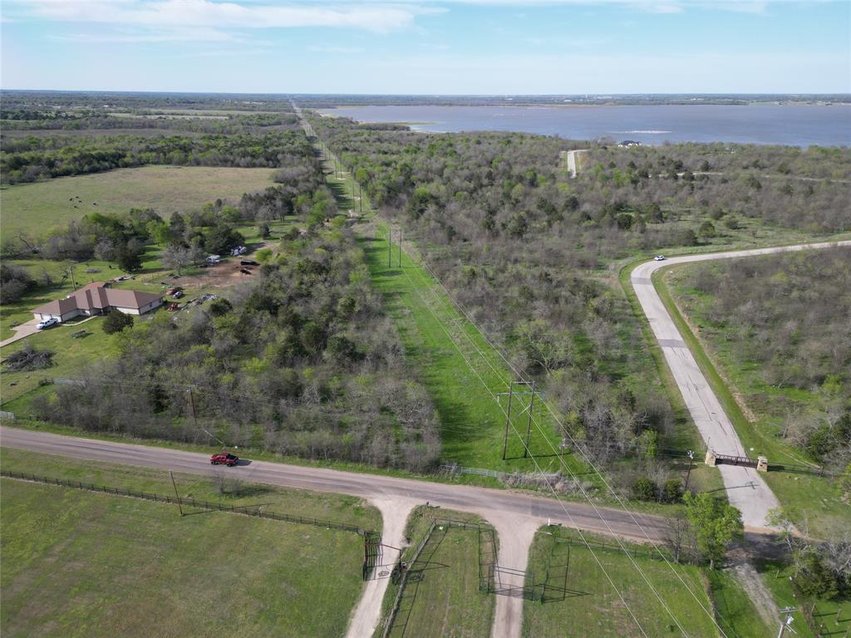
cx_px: 426
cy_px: 319
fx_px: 590
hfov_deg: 71.6
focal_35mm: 24
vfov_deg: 56.8
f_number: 1.7
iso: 150
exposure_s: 1/2500
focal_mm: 6.72
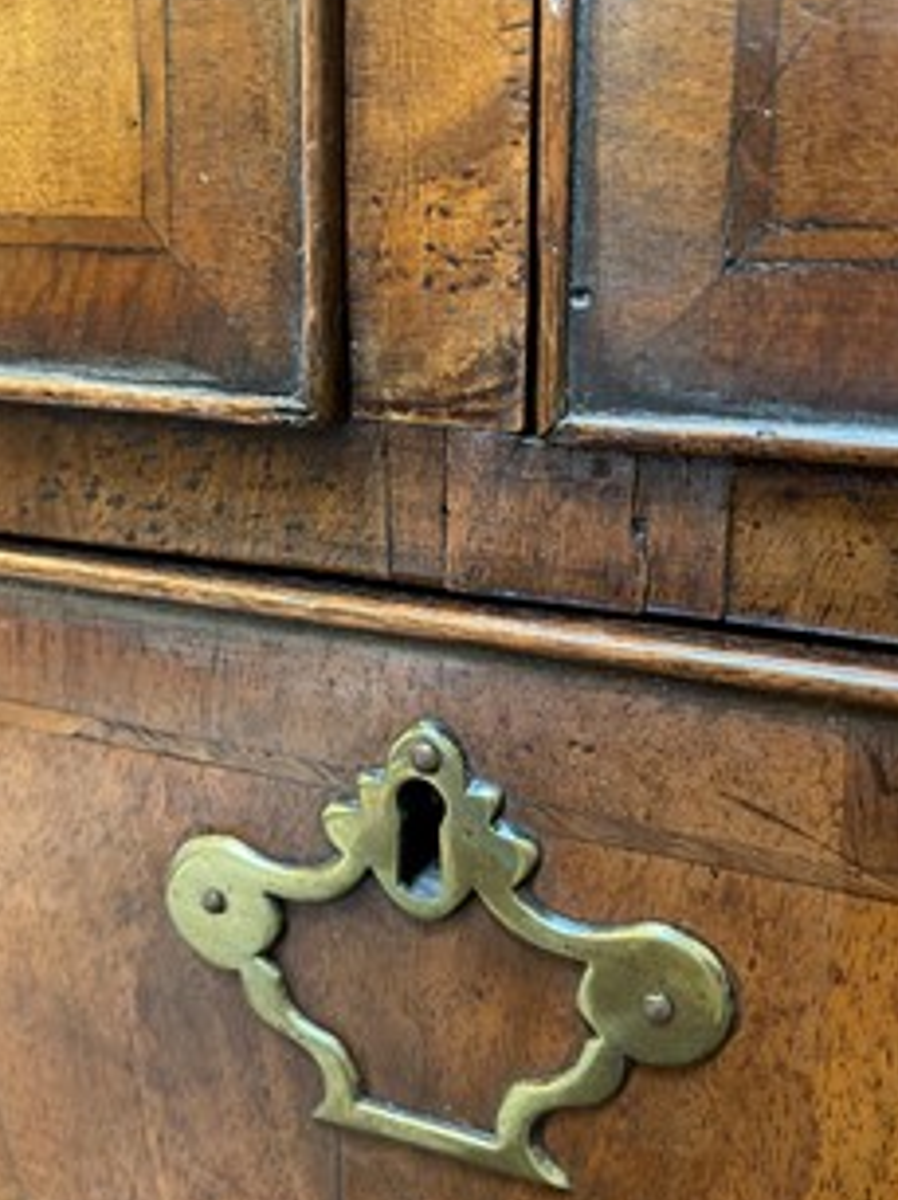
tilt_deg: -12.0
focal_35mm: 34
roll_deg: -0.5
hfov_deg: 41.7
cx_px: 431
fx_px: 1178
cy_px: 471
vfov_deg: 53.6
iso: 400
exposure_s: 1/33
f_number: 1.6
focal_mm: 5.1
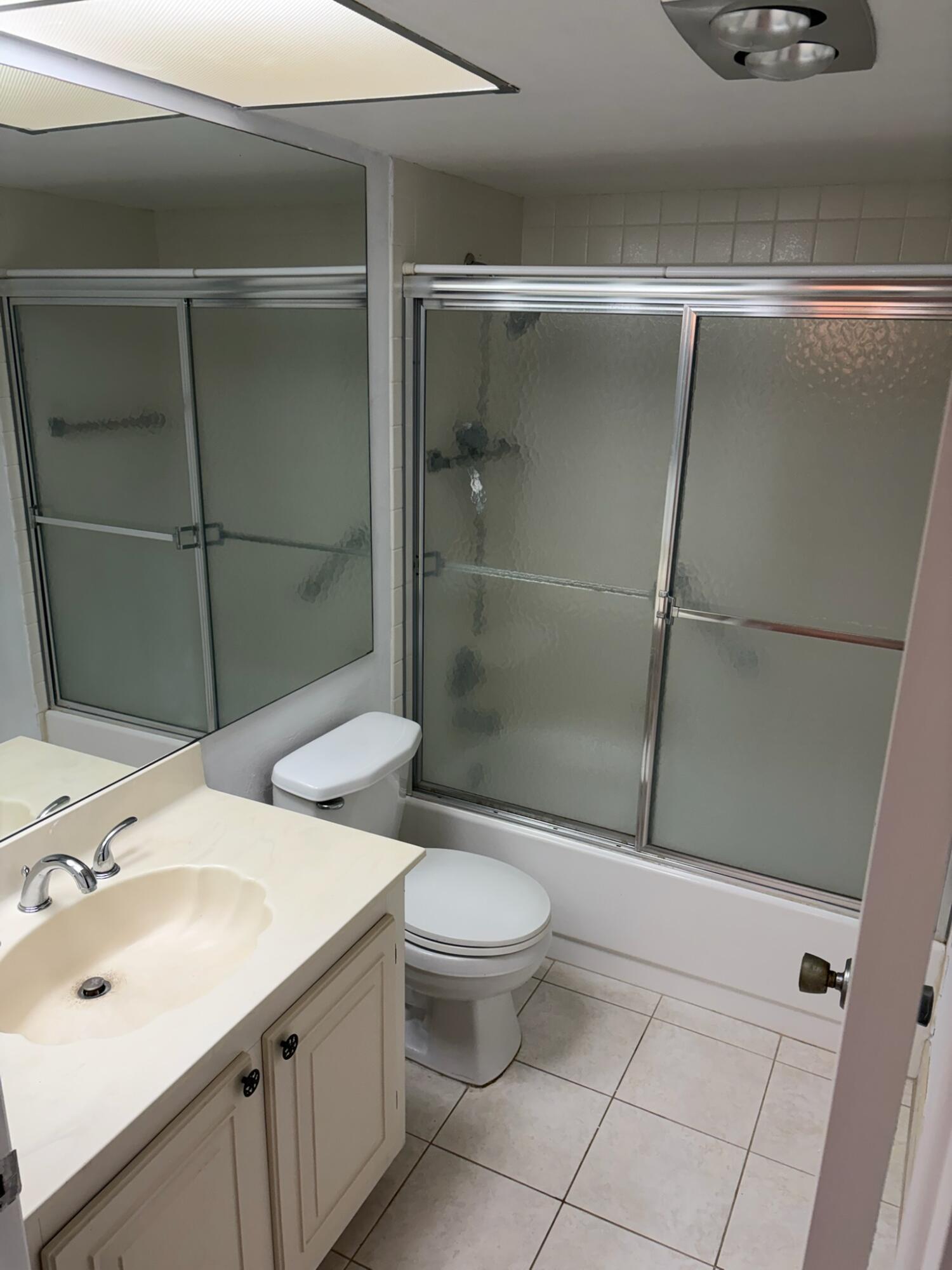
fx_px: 953
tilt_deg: -16.7
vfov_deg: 67.3
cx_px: 476
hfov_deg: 53.1
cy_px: 635
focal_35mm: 26
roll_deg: -2.6
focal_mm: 5.96
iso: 100
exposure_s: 1/120
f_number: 1.6
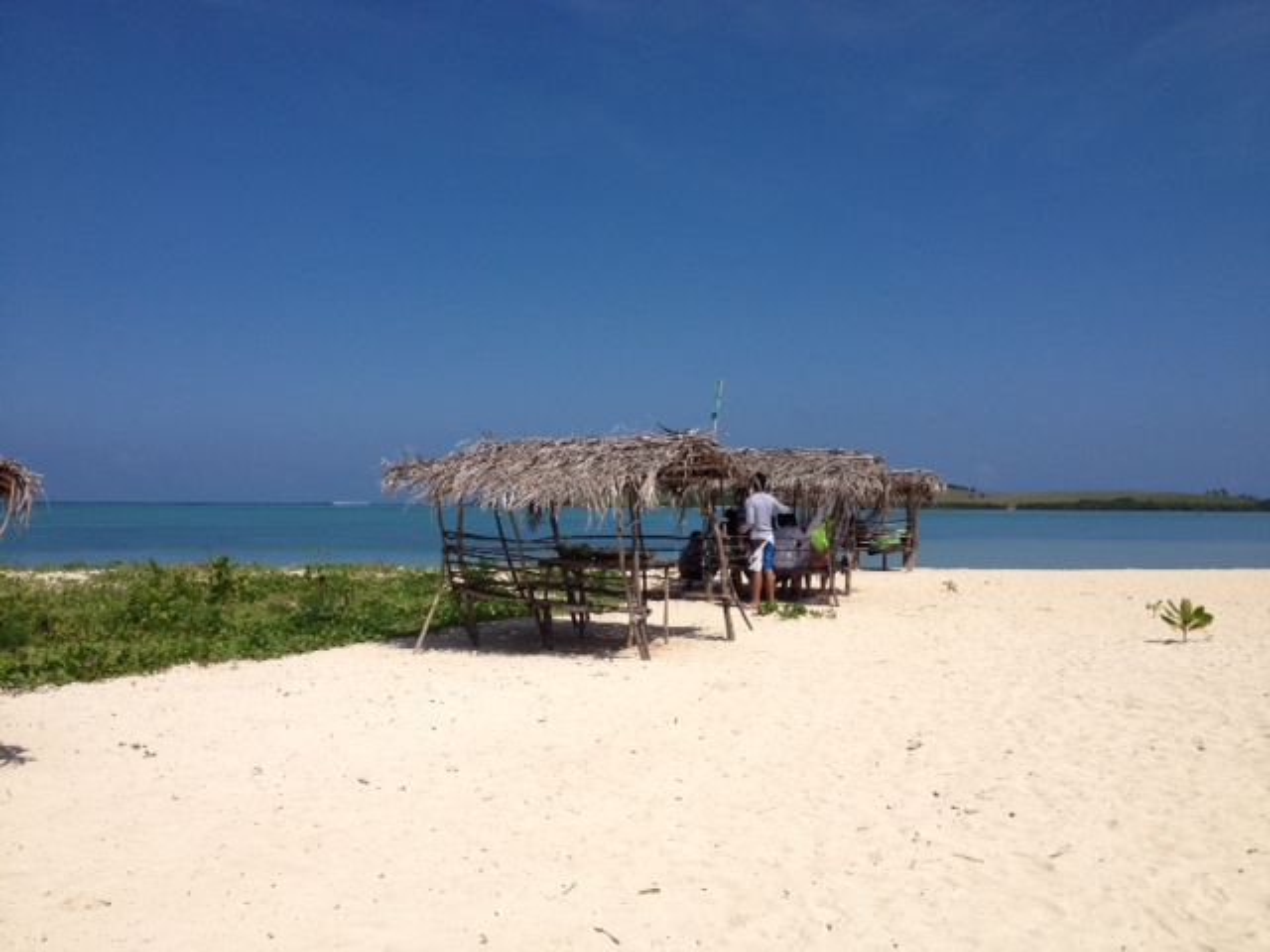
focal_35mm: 35
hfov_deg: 52.6
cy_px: 476
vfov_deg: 40.7
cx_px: 635
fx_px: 1284
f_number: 2.4
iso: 50
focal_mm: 4.28
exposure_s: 1/3460
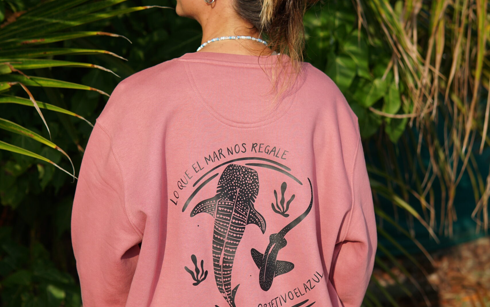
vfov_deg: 18.8
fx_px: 921
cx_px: 245
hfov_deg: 29.8
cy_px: 195
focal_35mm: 69
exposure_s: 1/1600
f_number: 2.8
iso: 100
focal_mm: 30
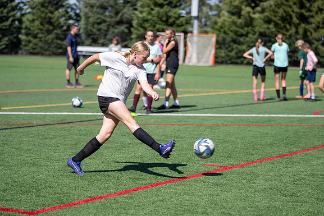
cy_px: 112
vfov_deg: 12.0
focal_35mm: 114
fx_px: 1026
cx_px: 161
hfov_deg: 17.9
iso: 64
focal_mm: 102
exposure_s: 1/800
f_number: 2.8
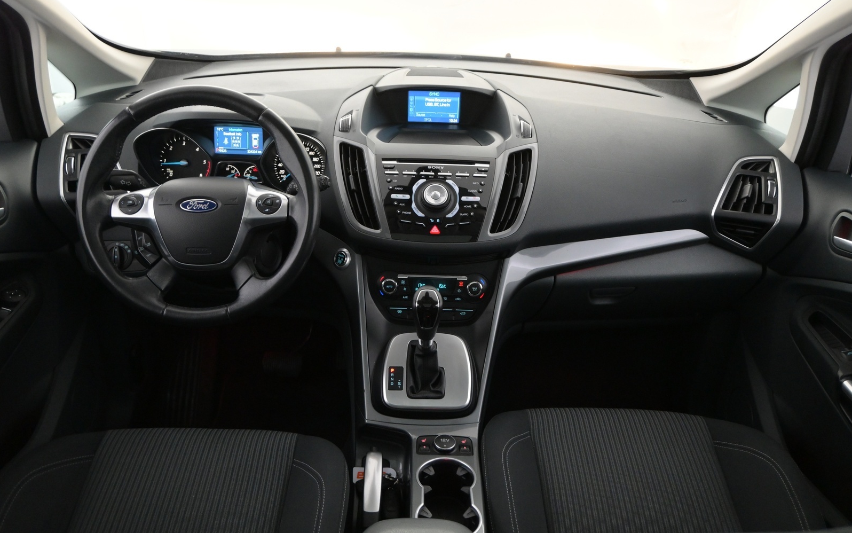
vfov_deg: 41.5
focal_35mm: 30
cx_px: 421
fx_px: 703
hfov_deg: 62.4
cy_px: 286
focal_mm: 19.5
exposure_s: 1/50
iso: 2500
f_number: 3.8
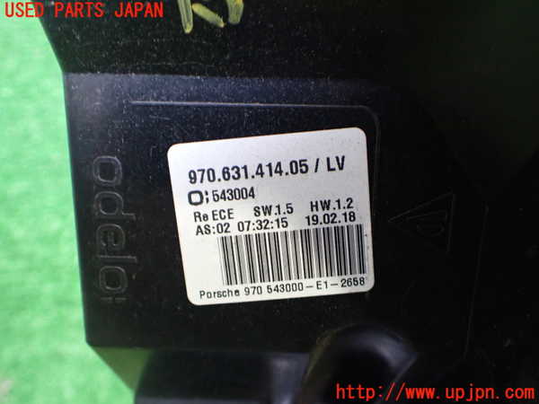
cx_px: 270
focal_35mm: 30
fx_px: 467
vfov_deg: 46.8
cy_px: 202
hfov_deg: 60.0
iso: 800
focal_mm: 5.4
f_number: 2.3
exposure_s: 1/30
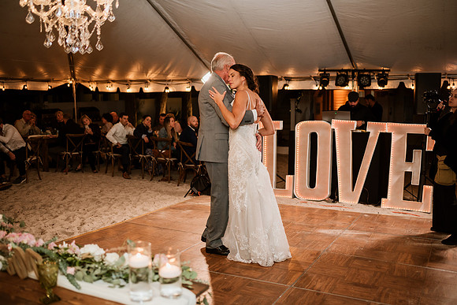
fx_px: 453
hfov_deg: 53.5
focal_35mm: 36
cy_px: 152
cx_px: 228
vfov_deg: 37.2
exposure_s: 1/200
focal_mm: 35
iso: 500
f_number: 2
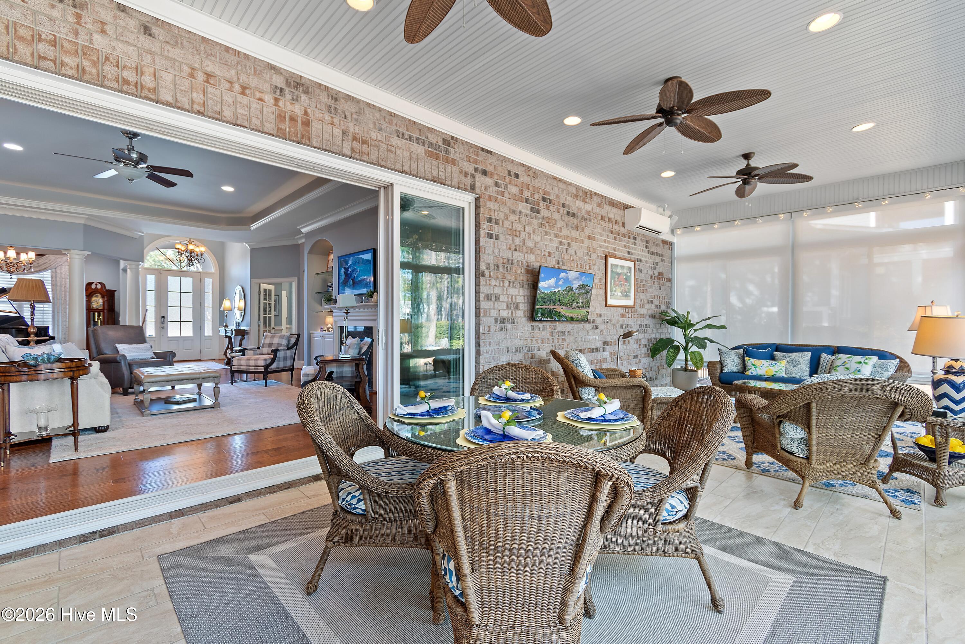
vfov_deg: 77.3
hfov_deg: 100.4
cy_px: 322
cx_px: 482
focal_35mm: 15
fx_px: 402
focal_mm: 10
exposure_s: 1/3
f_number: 4.5
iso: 100
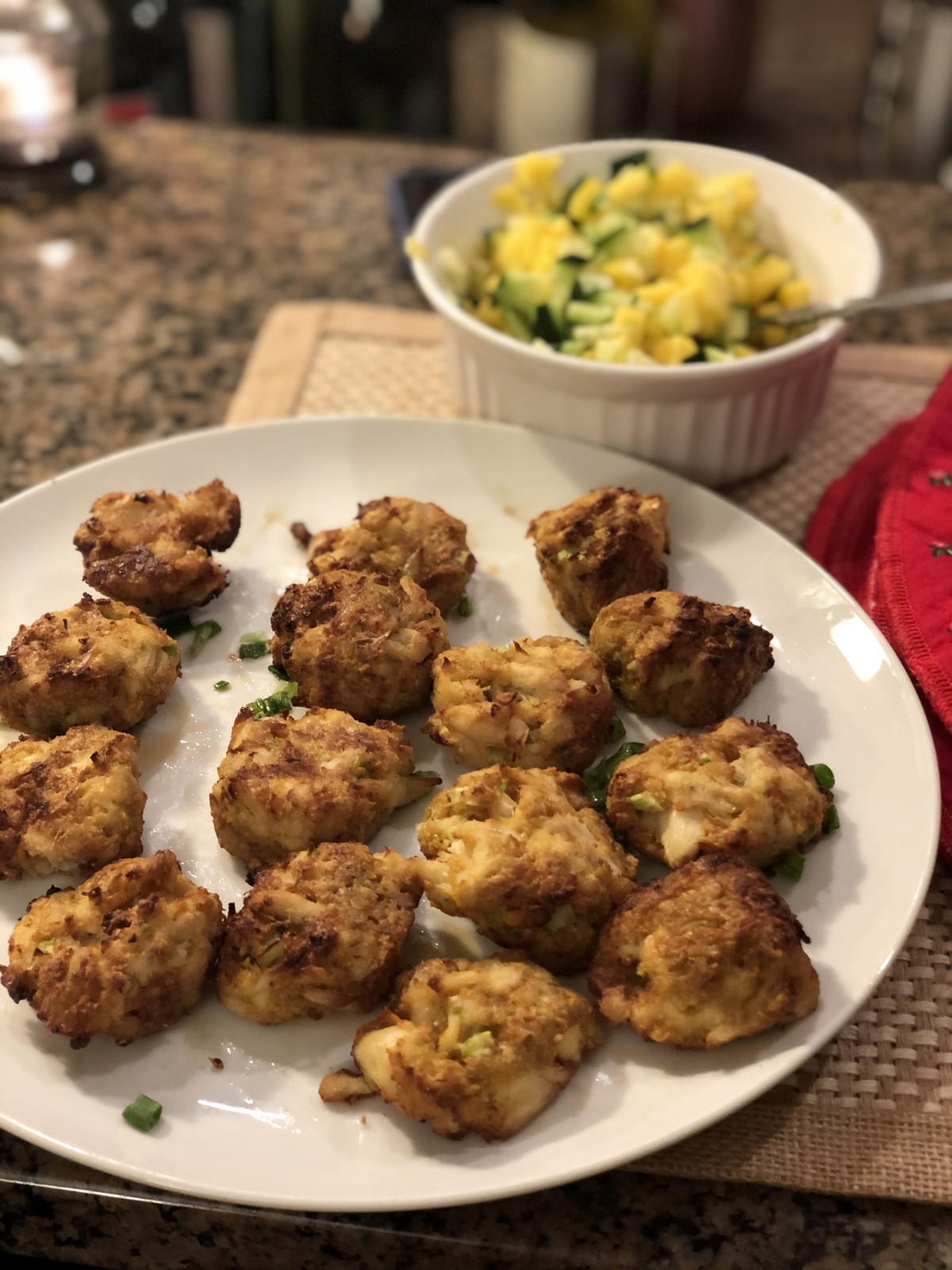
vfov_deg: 36.8
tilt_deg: -37.8
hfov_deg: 28.0
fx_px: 1907
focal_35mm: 52
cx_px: 476
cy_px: 635
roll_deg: -0.3
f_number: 2.4
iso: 125
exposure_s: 1/24
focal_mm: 6
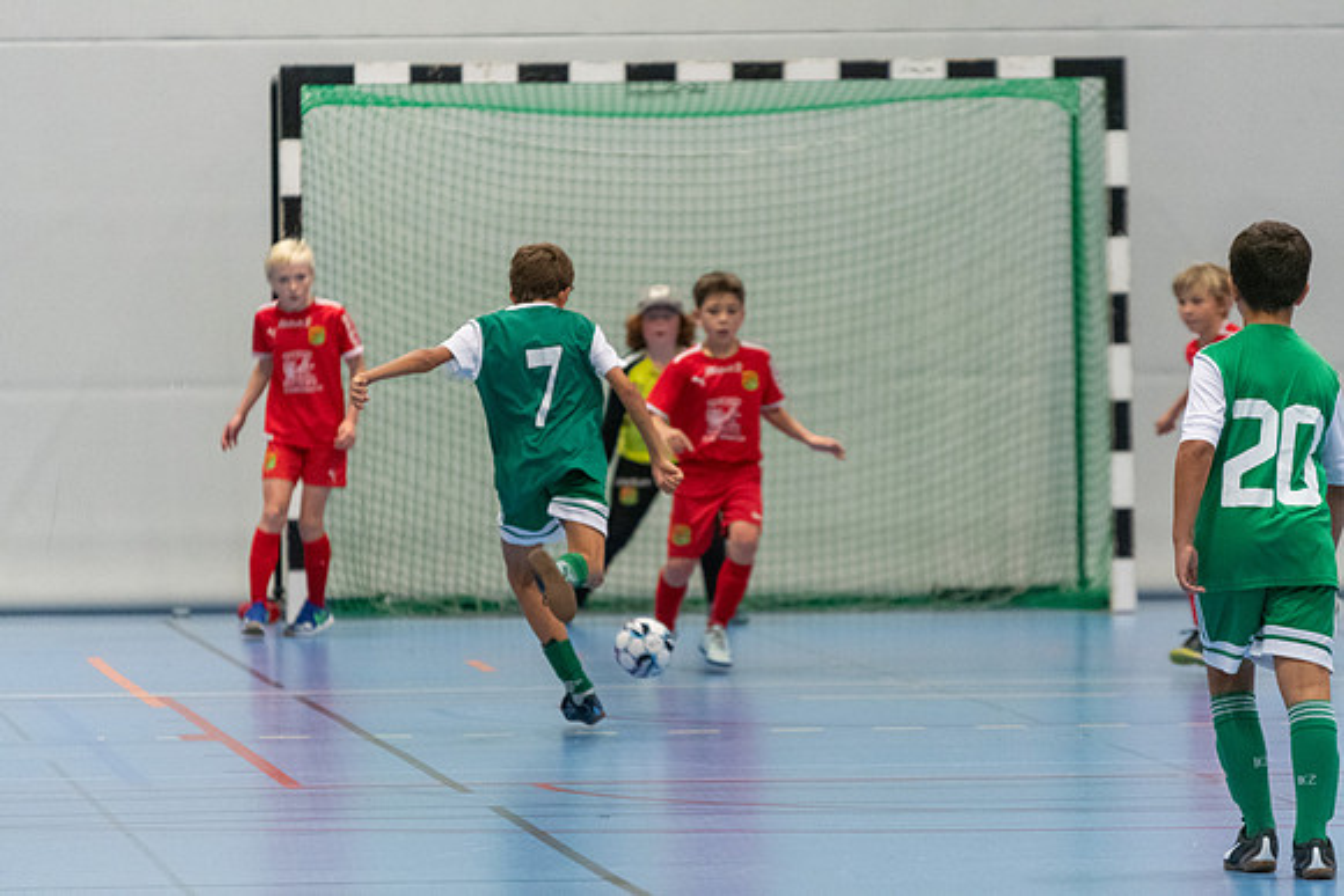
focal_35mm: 300
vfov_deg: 4.6
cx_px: 672
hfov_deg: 6.9
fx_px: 11202
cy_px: 448
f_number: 2.8
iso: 3200
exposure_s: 1/500
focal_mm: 200
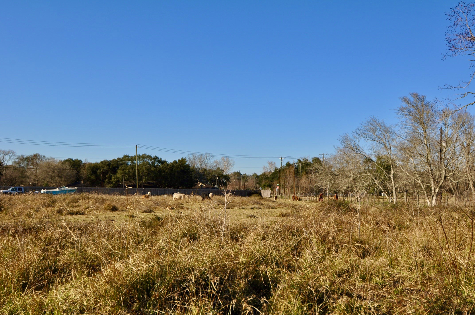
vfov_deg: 36.8
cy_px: 158
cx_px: 238
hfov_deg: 53.2
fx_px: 474
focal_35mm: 36
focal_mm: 24
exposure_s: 1/320
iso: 200
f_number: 9
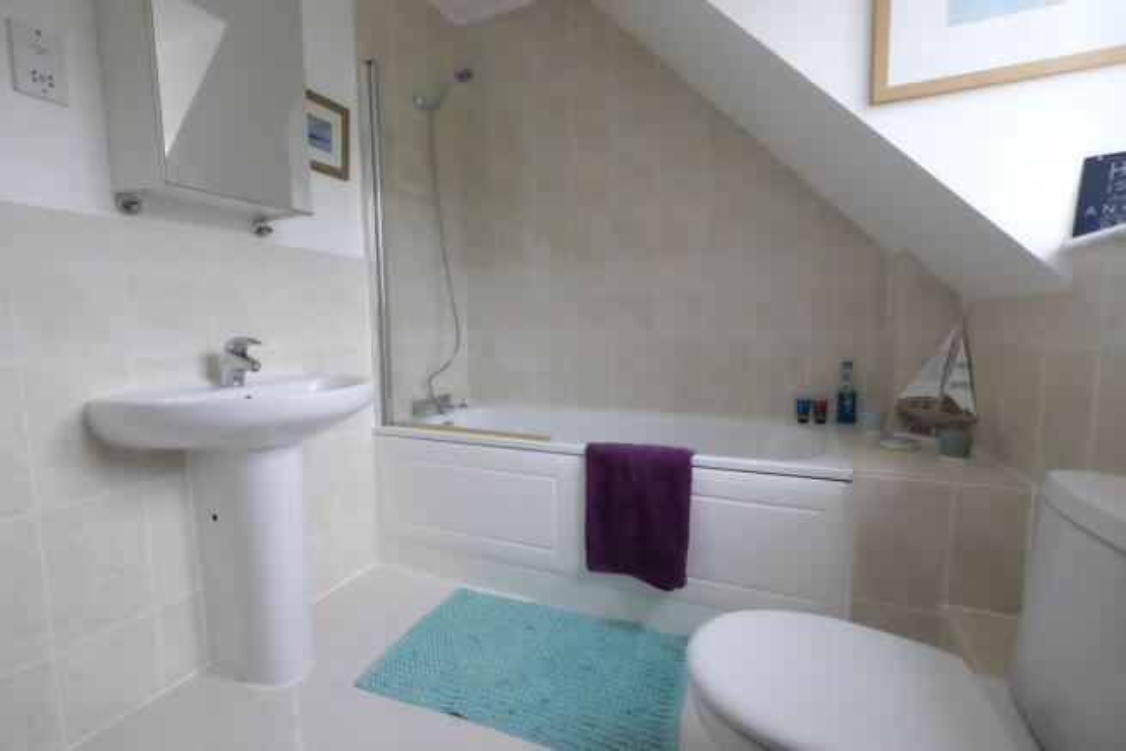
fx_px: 469
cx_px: 563
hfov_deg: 100.4
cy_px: 376
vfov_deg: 77.4
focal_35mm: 15
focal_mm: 10
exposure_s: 1/125
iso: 6400
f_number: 4.5
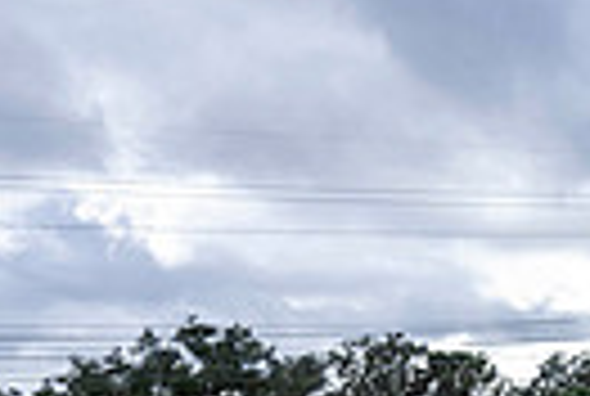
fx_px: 1741
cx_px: 1121
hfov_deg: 15.8
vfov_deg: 12.8
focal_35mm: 106
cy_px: 412
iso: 125
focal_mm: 24
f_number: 2.8
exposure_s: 1/1250
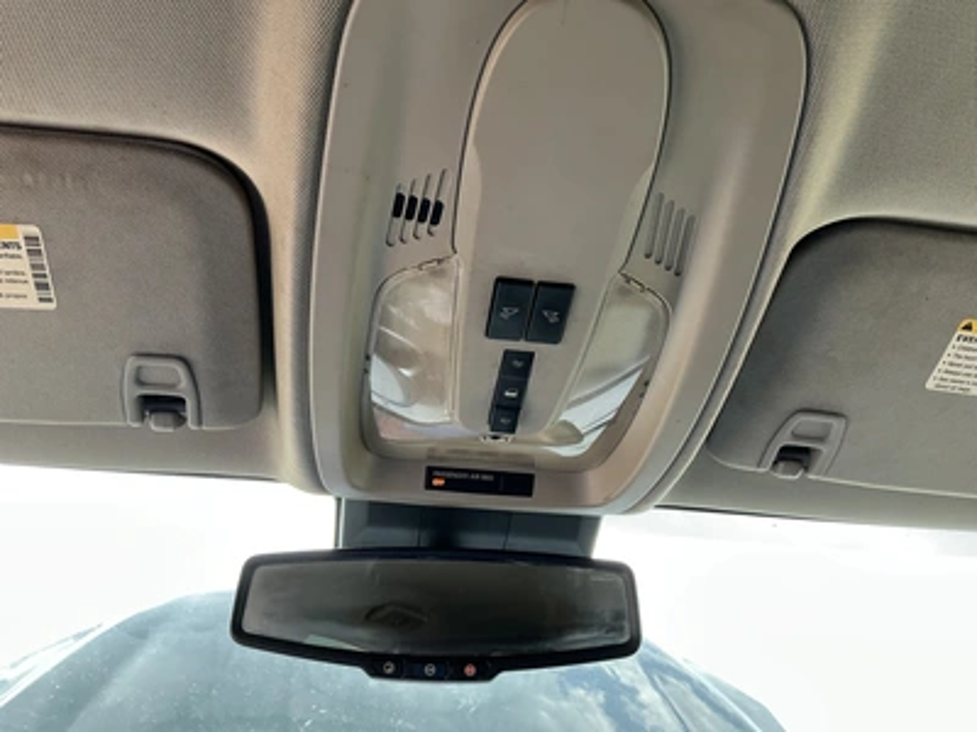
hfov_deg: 63.4
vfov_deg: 49.7
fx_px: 790
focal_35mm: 28
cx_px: 488
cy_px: 366
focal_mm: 3
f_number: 1.8
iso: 40
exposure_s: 1/122
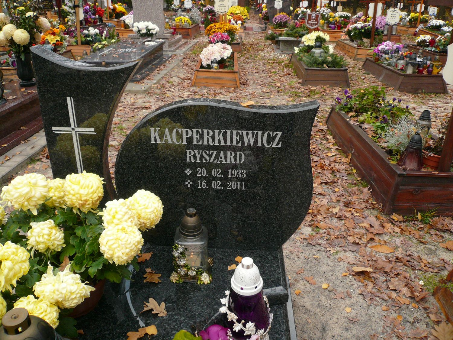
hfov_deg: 63.4
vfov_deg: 49.7
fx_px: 366
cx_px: 226
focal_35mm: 28
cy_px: 170
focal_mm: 4.6
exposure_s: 1/80
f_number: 2.8
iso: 100
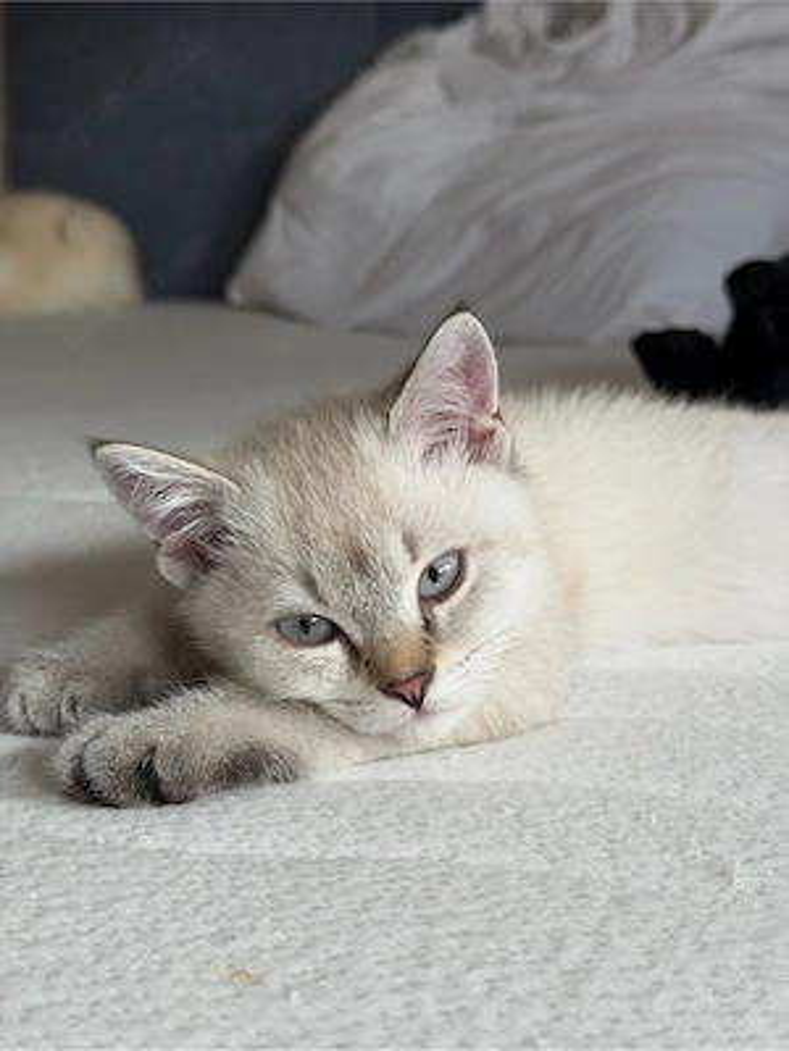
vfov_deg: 39.7
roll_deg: -0.6
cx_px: 394
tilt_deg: -12.3
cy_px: 526
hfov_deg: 30.3
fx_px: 1459
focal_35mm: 48
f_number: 1.78
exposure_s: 1/60
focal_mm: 6.76
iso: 160
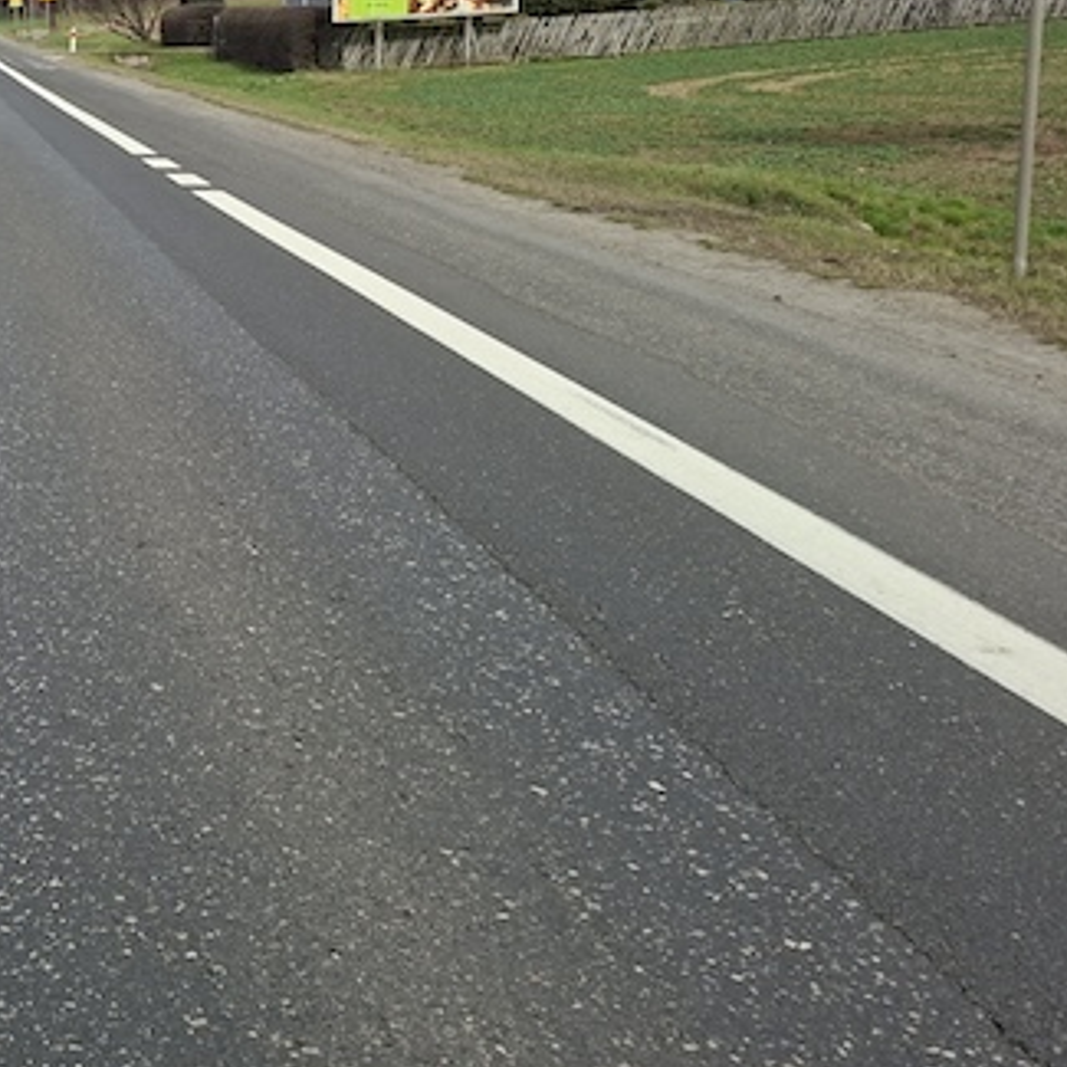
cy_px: 289
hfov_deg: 29.5
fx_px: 1744
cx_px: -194
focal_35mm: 50
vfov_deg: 33.5
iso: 50
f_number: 1.8
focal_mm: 5.54
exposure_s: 1/1129
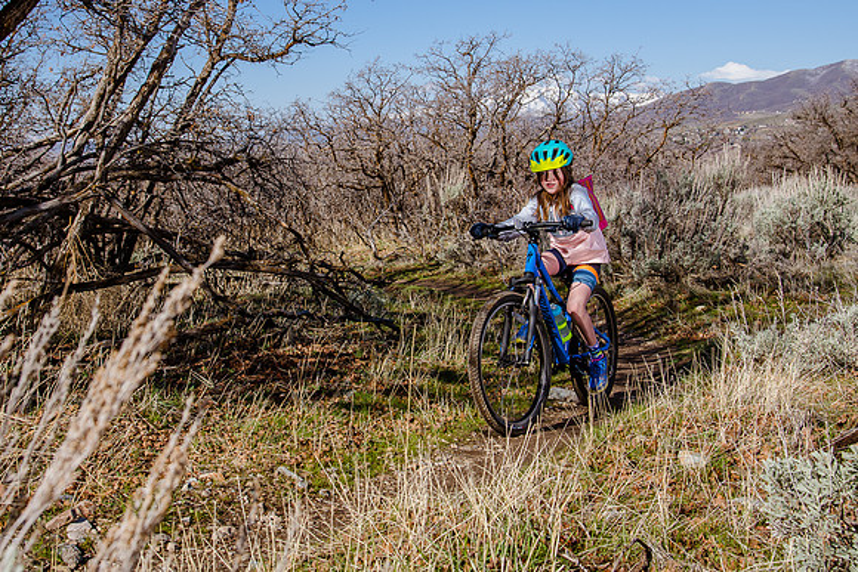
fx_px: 1191
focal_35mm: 50
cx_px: 368
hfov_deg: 39.5
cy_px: 215
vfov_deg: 26.9
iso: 200
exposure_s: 1/250
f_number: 10
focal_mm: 40
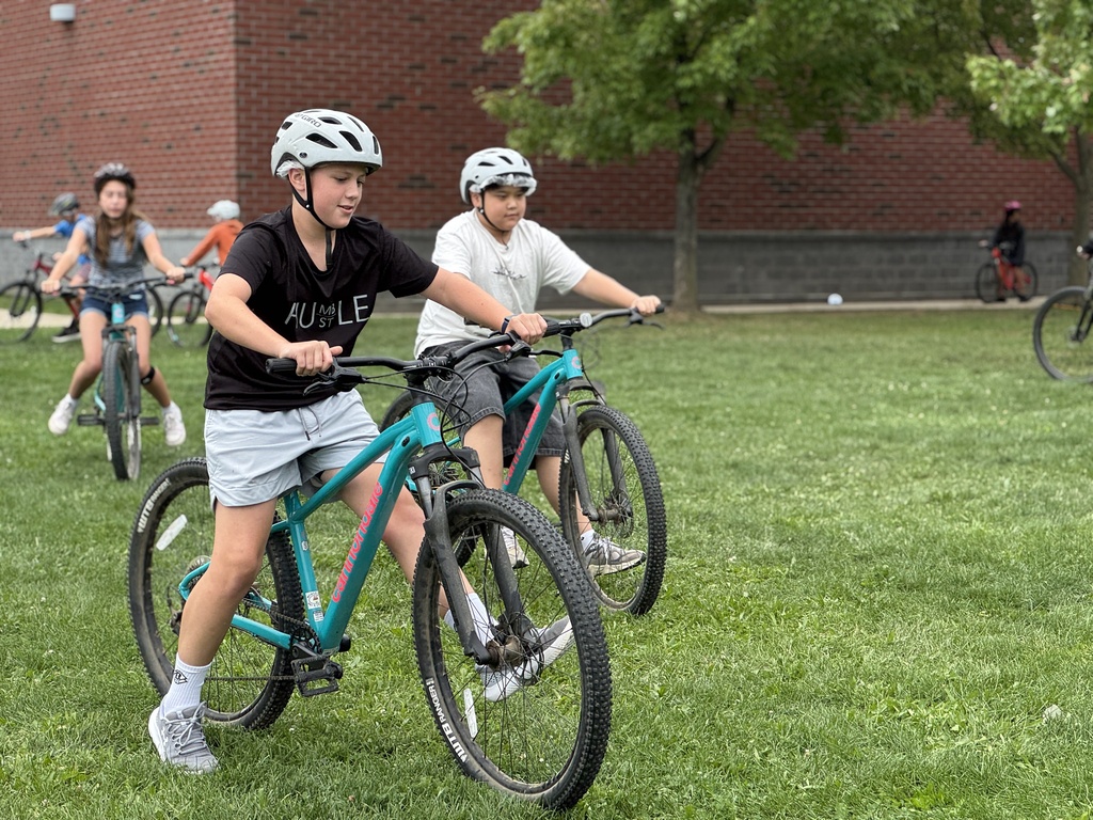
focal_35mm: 77
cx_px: 546
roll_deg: -0.3
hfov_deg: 25.3
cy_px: 410
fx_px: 2431
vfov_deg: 19.1
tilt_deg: -3.6
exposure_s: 1/267
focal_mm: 9
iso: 25
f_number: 2.8
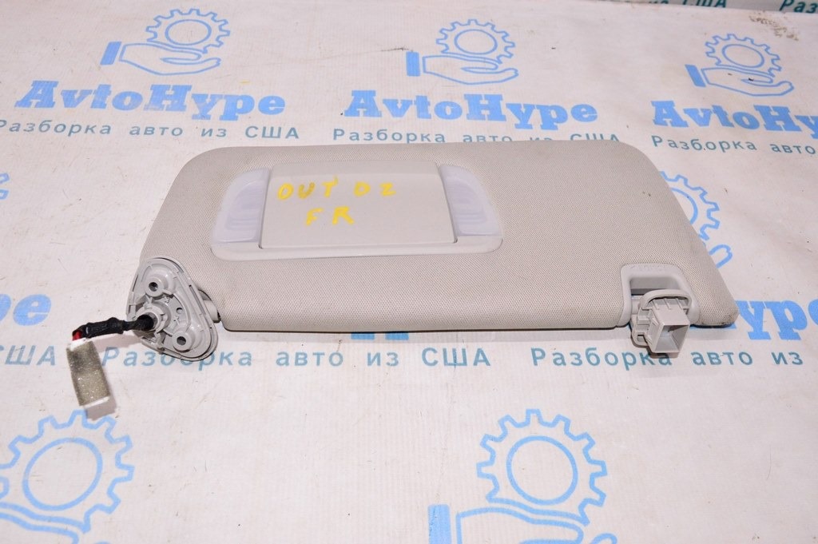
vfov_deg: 43.5
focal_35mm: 30
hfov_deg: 62.0
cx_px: 409
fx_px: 681
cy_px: 272
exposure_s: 1/125
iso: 1600
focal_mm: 20
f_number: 8
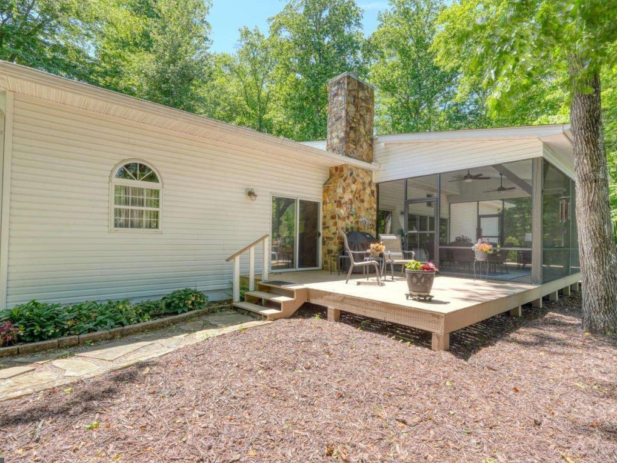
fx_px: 303
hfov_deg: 91.0
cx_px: 295
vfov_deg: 74.7
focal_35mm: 17
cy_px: 239
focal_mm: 10
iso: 100
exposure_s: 1/5
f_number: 9
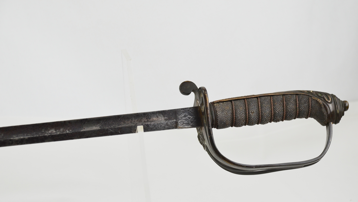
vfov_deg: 11.6
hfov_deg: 20.6
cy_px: 112
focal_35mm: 104
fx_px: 987
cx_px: 180
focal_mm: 66
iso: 450
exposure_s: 1/250
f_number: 5.3
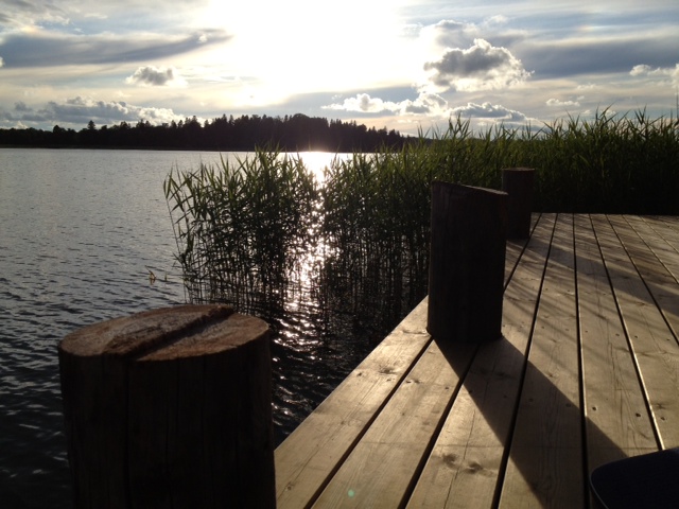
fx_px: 687
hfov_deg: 52.6
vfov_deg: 40.7
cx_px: 340
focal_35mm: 35
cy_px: 254
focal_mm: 4.28
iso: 64
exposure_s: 1/2907
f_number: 2.4
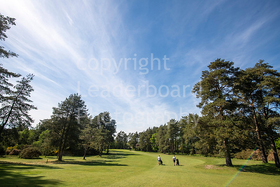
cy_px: 94
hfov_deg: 96.7
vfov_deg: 73.8
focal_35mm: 16
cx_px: 140
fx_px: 124
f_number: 9
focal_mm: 16
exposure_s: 1/1000
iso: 250
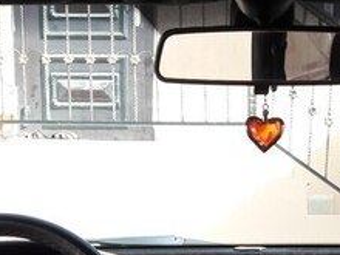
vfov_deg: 16.4
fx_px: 825
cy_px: 355
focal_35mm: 84
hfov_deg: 23.2
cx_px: 232
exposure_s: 1/220
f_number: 1.9
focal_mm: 3.7
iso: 40
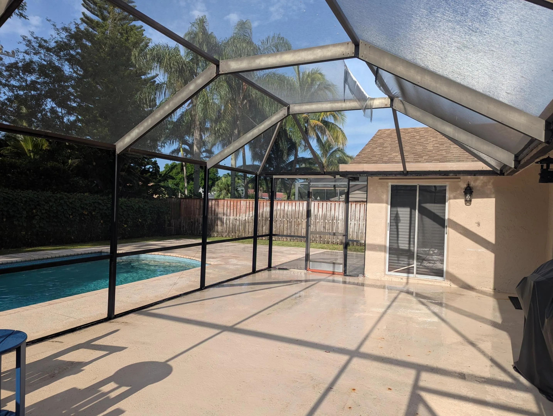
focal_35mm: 24
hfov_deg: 71.5
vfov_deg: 56.9
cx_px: 276
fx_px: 384
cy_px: 208
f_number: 1.85
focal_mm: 6.81
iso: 49
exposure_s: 1/2020
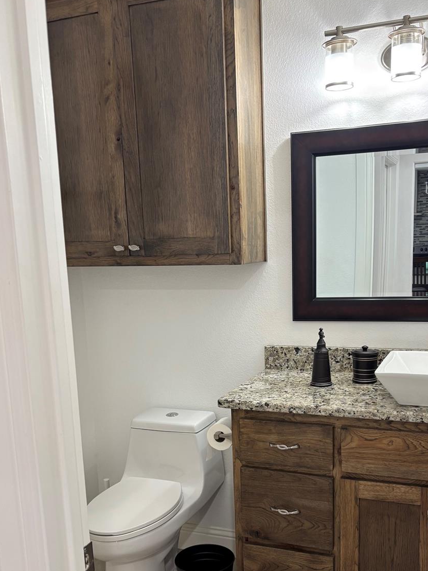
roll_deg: +0.7
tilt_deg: -11.4
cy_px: 364
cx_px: 237
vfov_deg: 50.7
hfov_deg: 39.6
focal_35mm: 36
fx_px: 593
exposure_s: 1/60
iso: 125
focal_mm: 5.96
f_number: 1.6
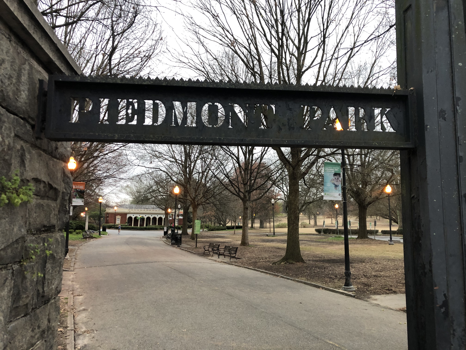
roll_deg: -1.6
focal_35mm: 28
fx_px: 377
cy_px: 175
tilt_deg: +7.6
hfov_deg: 63.4
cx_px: 233
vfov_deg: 49.7
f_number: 1.8
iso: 40
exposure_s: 1/15
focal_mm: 3.99
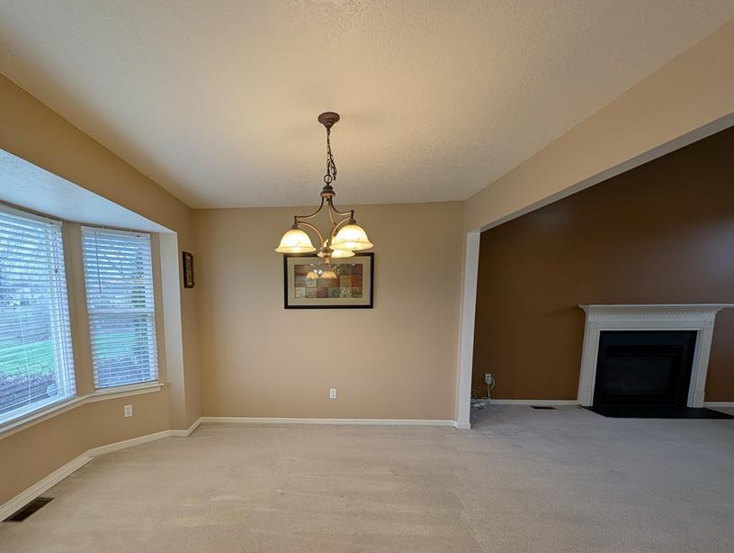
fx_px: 318
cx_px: 300
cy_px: 344
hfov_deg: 97.0
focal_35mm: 15
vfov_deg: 80.4
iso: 72
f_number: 1.95
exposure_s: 1/120
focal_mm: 2.23
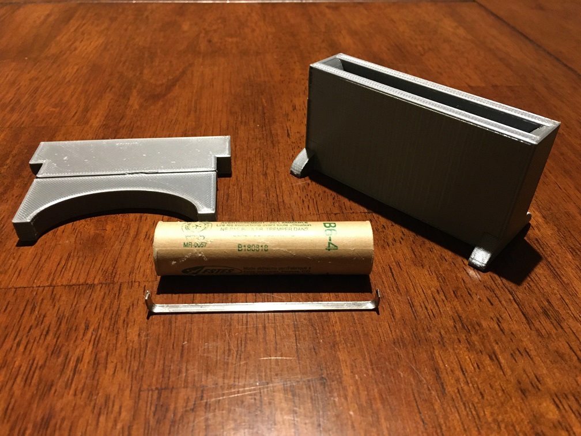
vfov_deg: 48.2
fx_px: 487
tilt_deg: -36.8
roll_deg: -2.1
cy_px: 218
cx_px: 290
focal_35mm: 29
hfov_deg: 61.7
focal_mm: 4.15
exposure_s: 1/15
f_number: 2.2
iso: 200
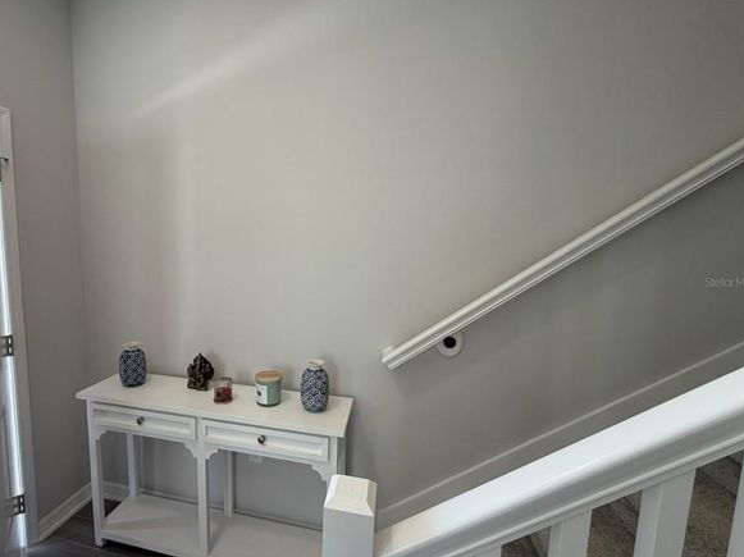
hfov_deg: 90.2
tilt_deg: -6.8
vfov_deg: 74.7
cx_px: 307
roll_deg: -0.6
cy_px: 282
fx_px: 365
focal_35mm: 17
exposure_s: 1/120
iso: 100
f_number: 2.2
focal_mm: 2.22
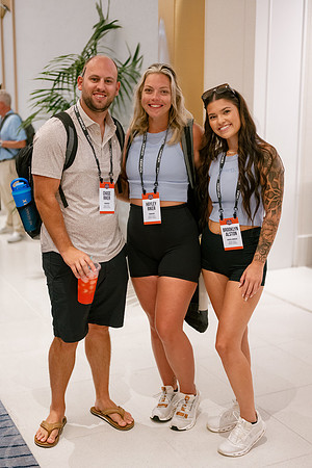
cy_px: 234
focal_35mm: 50
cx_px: 156
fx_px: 650
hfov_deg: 27.0
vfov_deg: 39.6
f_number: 2
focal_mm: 50
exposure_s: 1/160
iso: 1600
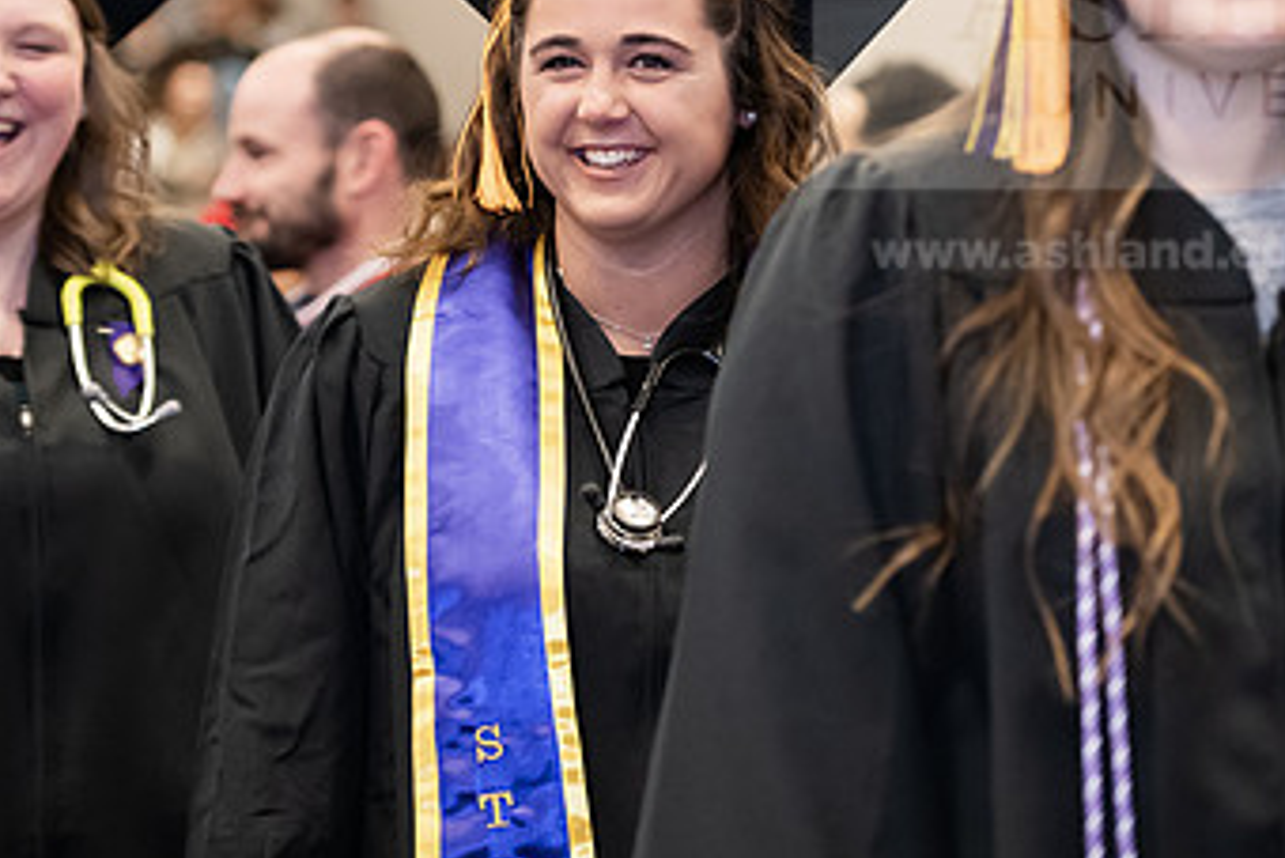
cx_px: 699
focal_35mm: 157
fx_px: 5606
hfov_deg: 13.1
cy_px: 331
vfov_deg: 8.7
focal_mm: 92
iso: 2000
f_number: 3.2
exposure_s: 1/200
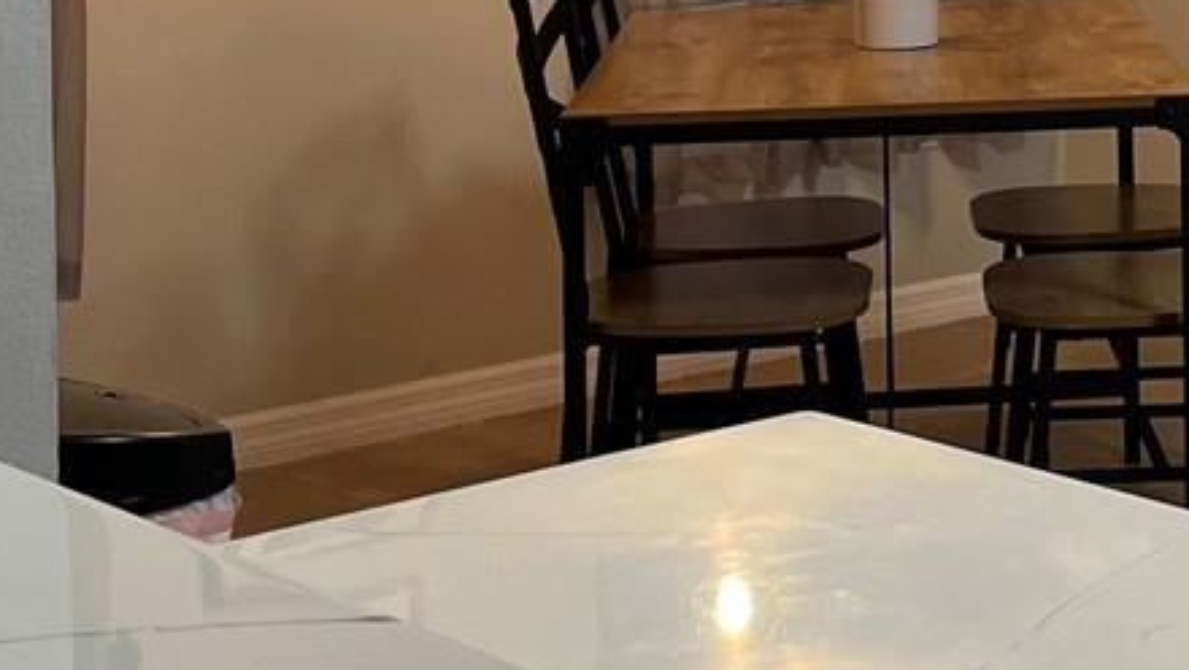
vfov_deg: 11.4
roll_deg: +1.8
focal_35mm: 103
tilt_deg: -0.4
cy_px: -267
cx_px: 1219
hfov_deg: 20.0
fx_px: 3249
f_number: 1.6
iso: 125
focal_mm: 4.2
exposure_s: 1/60
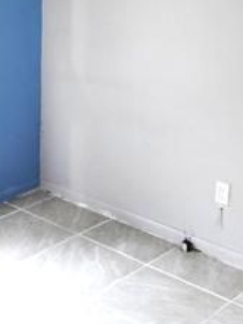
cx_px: 32
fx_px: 627
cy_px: 60
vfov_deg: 28.3
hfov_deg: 21.5
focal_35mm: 67
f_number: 1.7
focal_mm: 6.3
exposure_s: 1/12
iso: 400
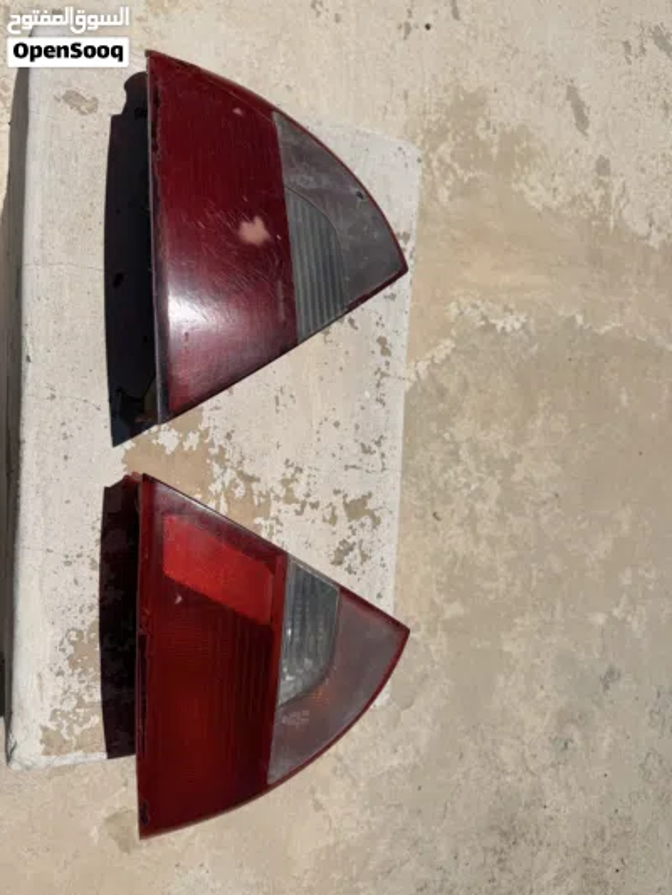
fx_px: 621
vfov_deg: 71.6
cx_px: 336
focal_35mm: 24
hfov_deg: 56.8
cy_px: 448
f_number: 1.78
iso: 64
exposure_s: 1/17544
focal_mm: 6.76
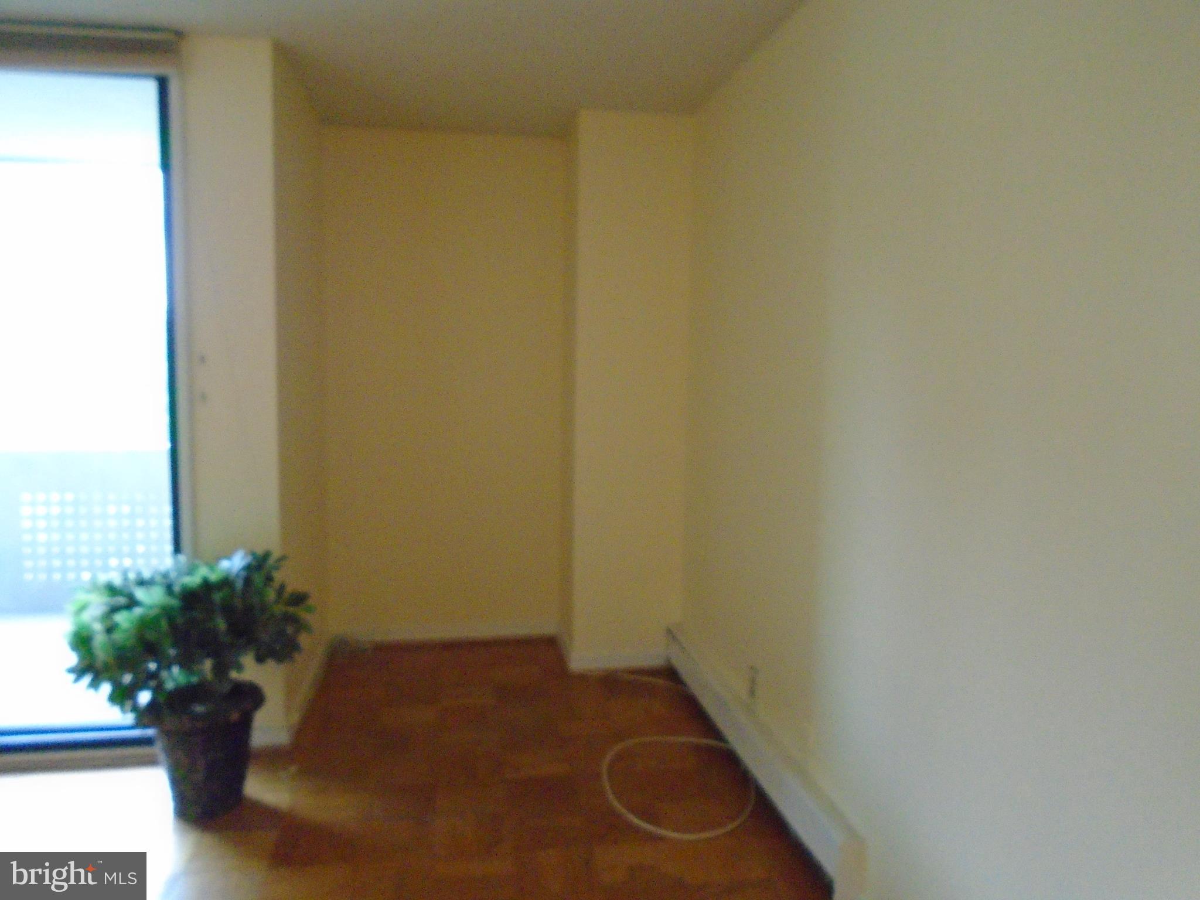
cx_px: 600
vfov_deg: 53.1
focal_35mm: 26
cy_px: 450
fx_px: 901
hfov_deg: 67.3
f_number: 3.2
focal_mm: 4.6
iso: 800
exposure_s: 1/80
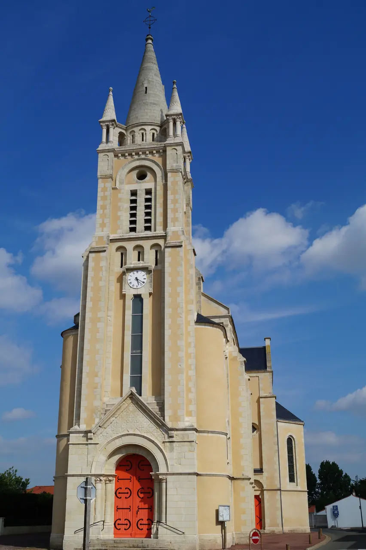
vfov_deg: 49.6
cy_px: 275
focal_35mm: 39
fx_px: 595
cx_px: 183
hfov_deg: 34.2
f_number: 10
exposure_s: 1/400
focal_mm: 26
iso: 100
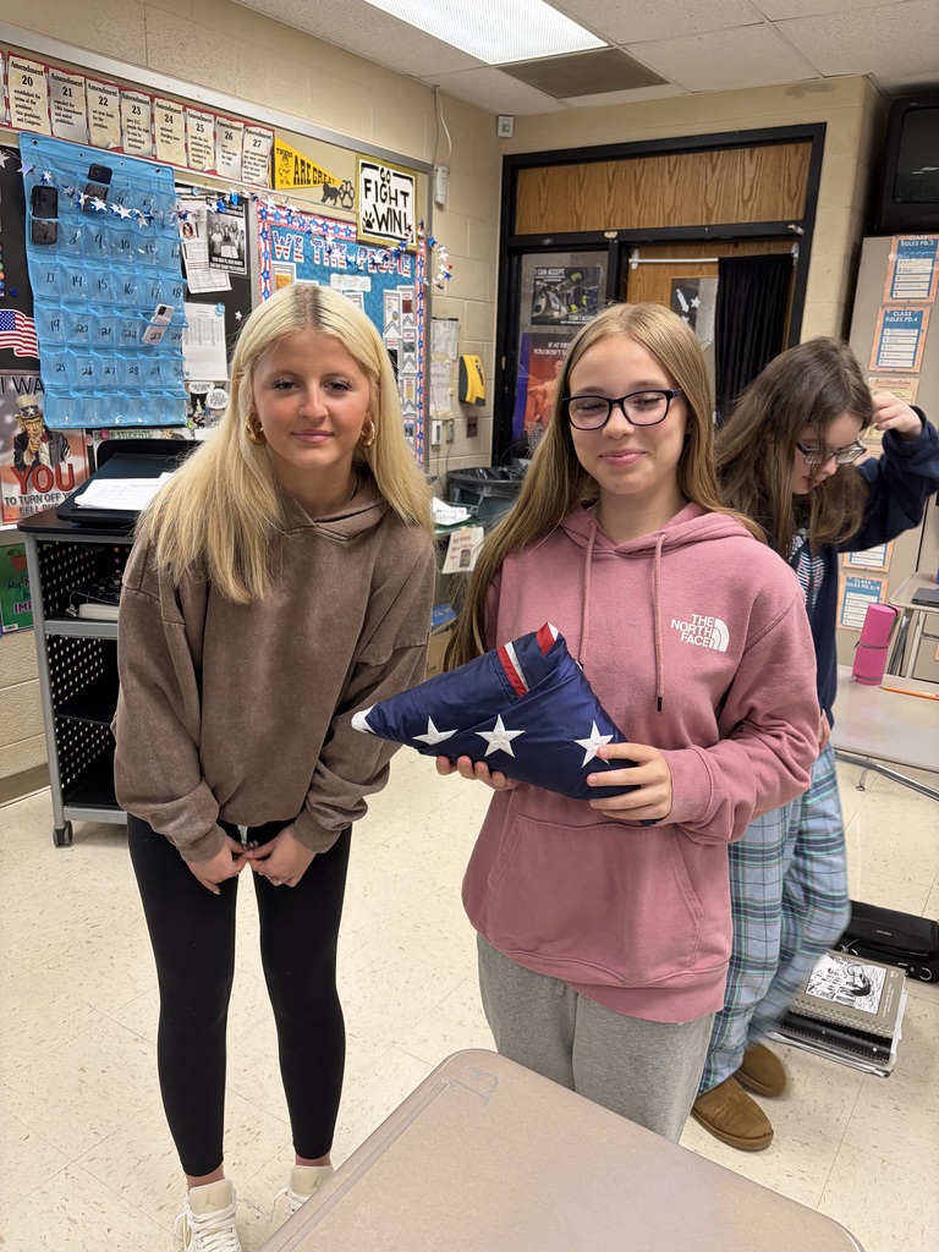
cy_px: 626
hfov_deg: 53.1
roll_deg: -1.3
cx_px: 470
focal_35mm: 26
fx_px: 940
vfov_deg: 67.3
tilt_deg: -15.6
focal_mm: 5.96
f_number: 1.6
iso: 125
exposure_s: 1/60
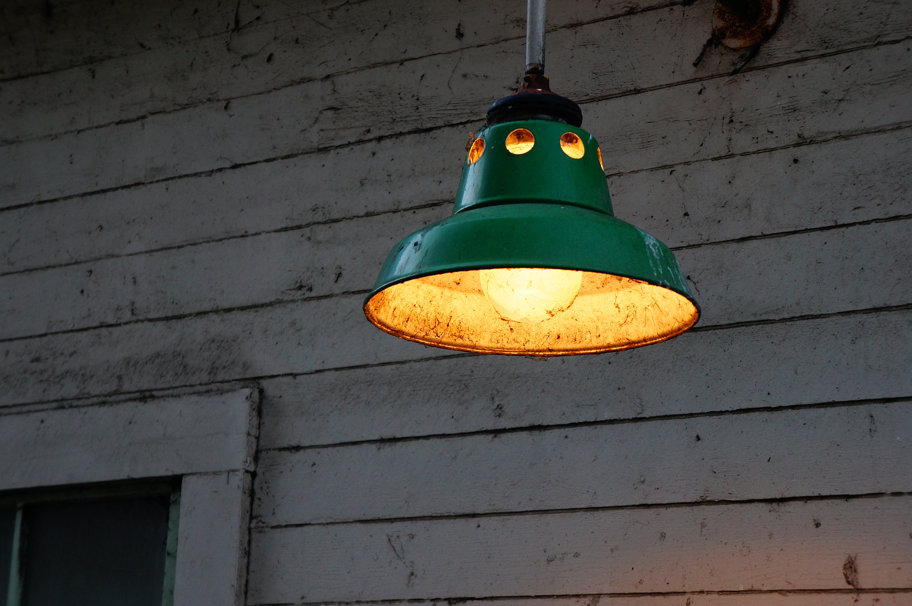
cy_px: 303
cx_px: 456
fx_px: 2088
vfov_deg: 16.5
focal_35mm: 82
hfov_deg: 24.6
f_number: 5.6
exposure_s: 1/100
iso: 500
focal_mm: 55
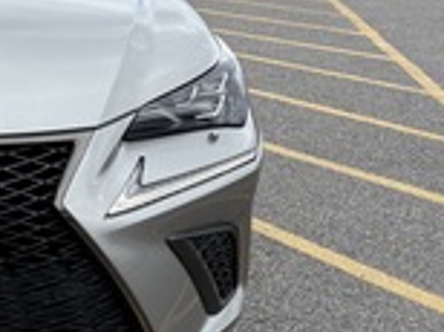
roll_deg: +0.5
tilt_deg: -14.2
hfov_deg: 24.2
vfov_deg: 20.6
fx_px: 909
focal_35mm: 71
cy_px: 131
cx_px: -127
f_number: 1.6
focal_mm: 5.96
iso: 50
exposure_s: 1/2639
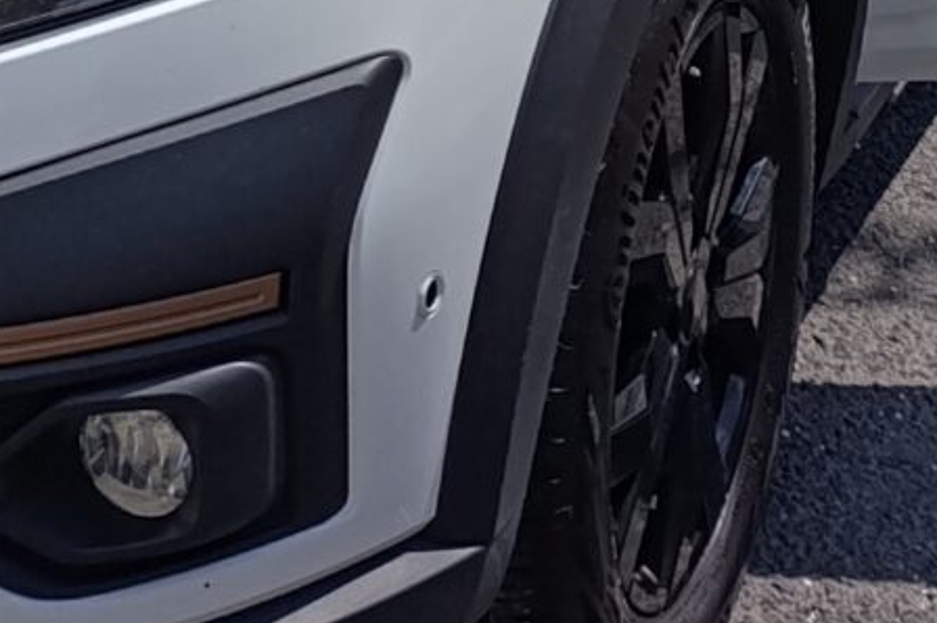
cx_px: 356
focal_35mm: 137
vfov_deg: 9.5
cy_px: -541
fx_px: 3563
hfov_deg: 15.0
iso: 50
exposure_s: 1/1280
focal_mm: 6.14
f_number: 1.6
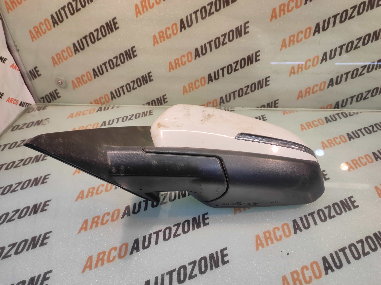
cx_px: 190
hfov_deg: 91.1
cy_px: 142
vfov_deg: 74.7
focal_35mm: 17
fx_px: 187
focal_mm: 4.74
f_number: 1.79
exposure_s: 1/33
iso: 120
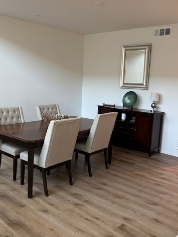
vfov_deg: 52.6
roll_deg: -1.8
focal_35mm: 35
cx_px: 80
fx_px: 240
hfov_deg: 40.7
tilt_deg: -8.8
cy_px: 111
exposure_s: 1/60
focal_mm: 5.96
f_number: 1.6
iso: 320
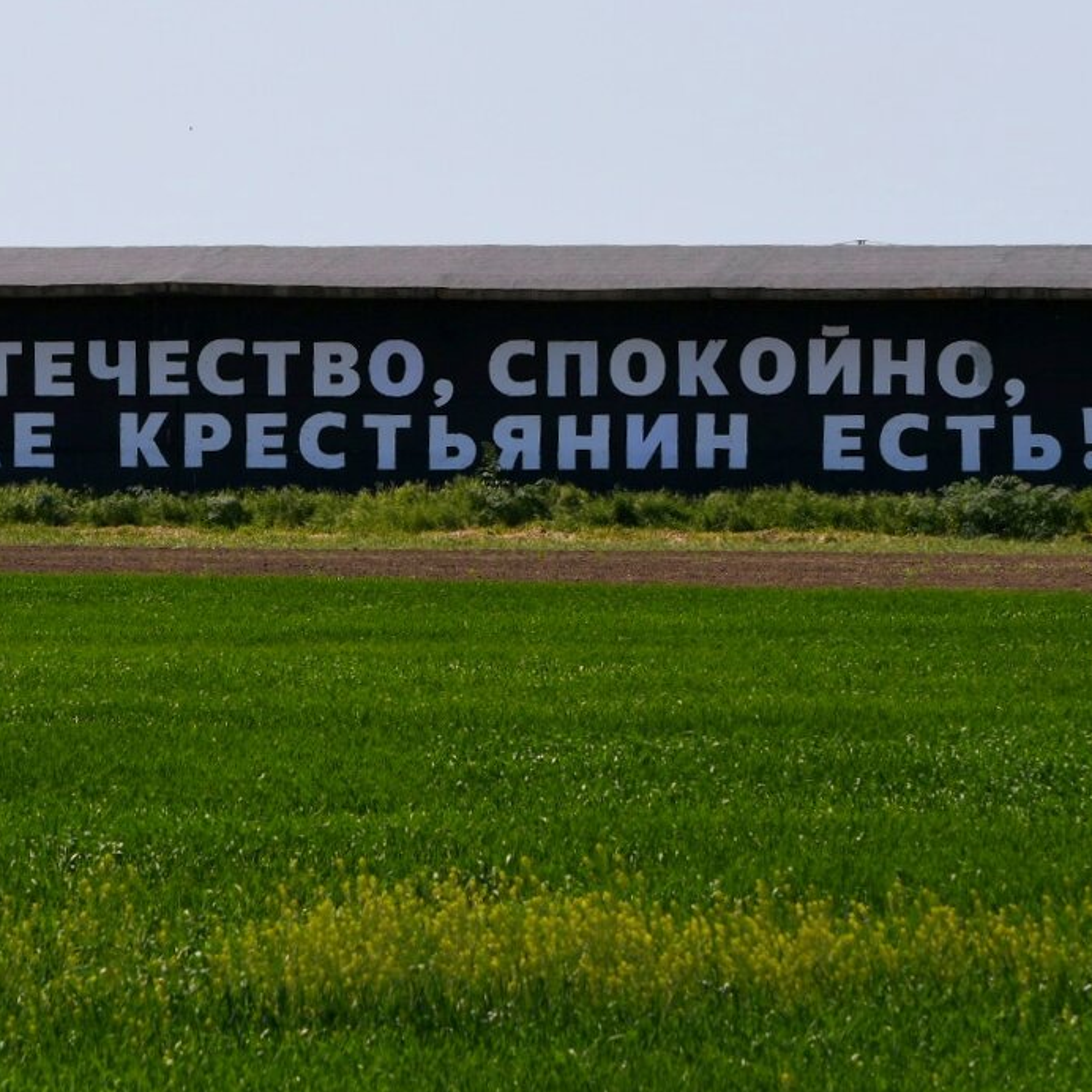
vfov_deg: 9.9
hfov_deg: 9.9
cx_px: 312
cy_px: 526
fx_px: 6317
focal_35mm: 177
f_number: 10
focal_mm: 80
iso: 100
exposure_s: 1/400
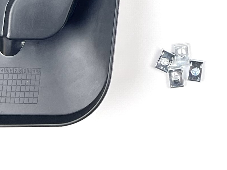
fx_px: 859
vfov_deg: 10.3
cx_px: 200
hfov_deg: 14.9
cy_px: -184
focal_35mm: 131
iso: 40
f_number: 1.5
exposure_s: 1/100
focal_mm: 5.7
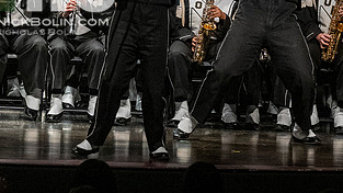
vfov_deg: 2.9
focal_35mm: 421
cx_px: 33
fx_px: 3829
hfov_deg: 5.1
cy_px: -18
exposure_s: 1/500
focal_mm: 145
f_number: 4
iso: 4000
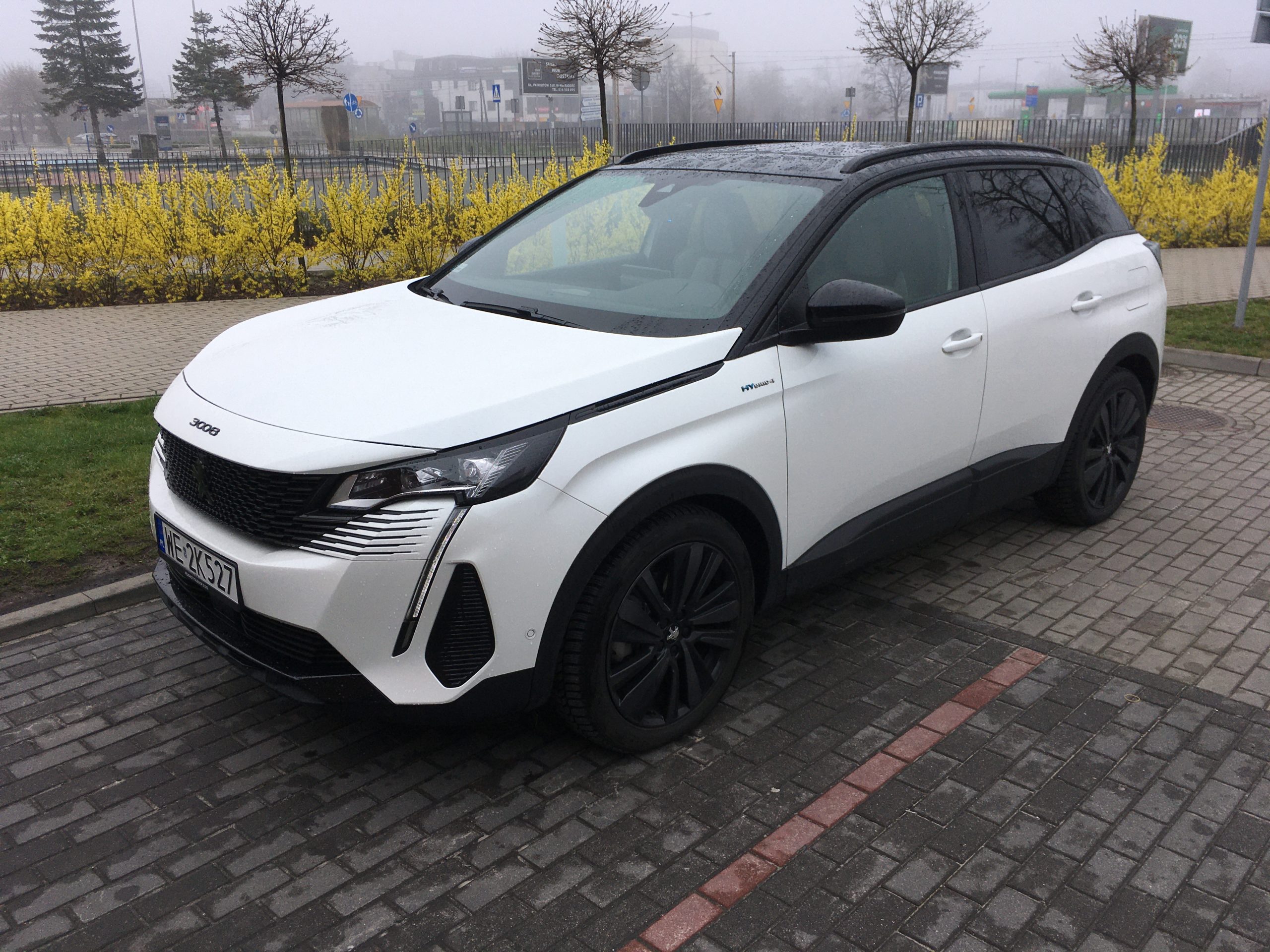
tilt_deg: -18.2
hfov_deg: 61.7
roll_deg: +0.8
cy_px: 476
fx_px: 1064
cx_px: 635
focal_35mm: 29
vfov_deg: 48.2
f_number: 2.2
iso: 25
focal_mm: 4.15
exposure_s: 1/1304
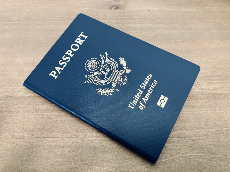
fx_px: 186
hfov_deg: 63.4
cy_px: 86
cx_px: 115
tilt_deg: -58.9
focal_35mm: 28
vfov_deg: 49.7
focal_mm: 3.99
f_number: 1.8
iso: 200
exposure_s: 1/60
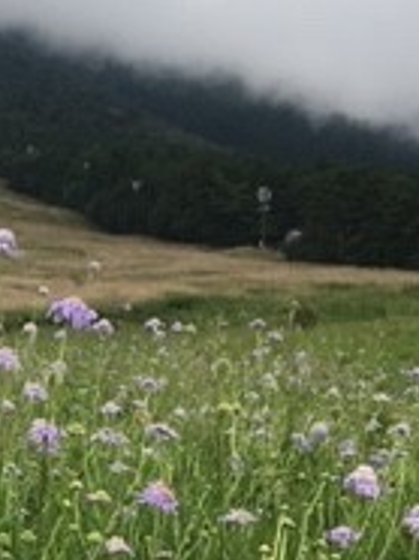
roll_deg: -2.6
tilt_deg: -2.0
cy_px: 611
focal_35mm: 100
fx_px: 1618
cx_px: 84
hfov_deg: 14.7
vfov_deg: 18.9
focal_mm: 4.15
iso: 25
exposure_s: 1/1012
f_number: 2.2
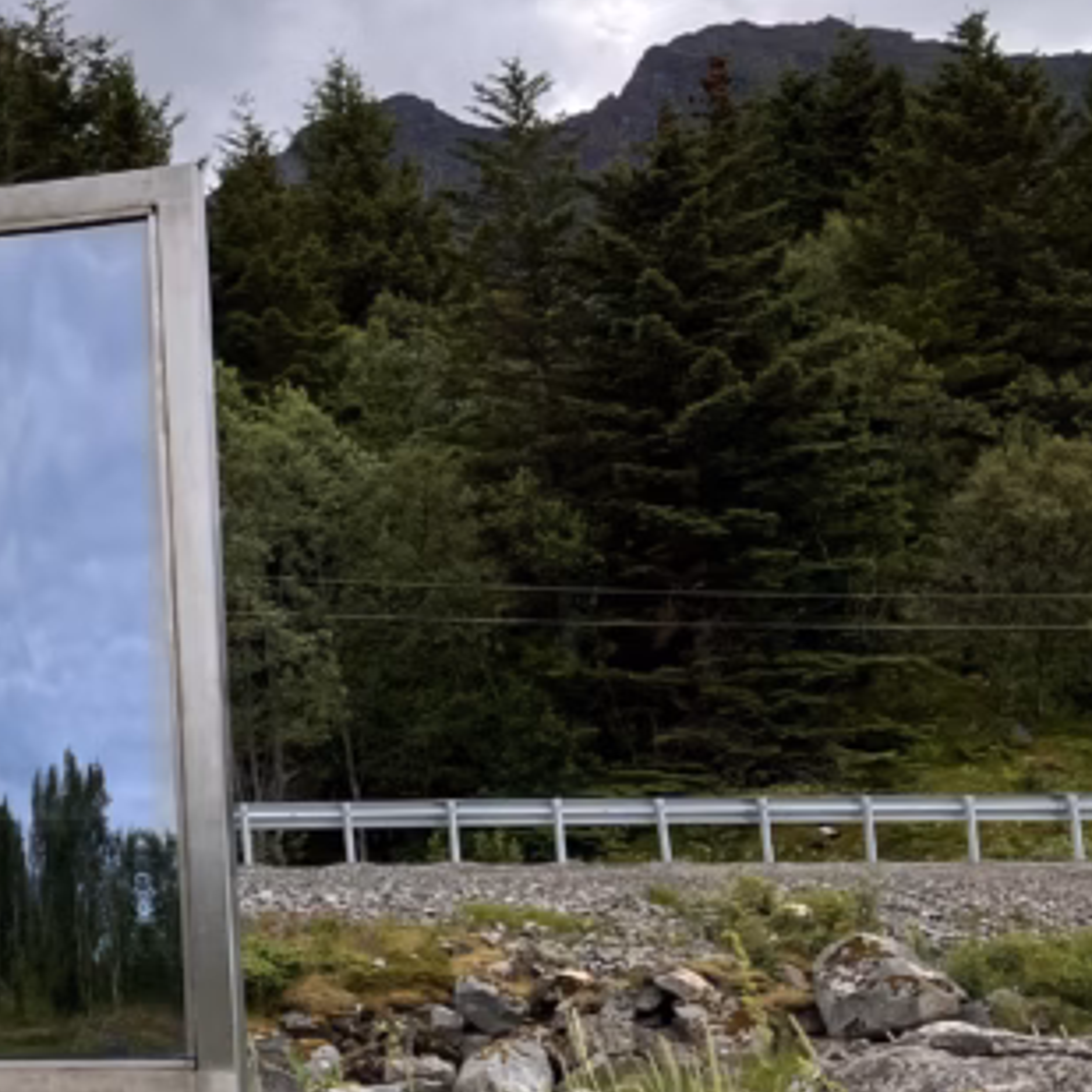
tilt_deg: +7.0
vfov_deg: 21.1
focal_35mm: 82
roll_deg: +1.2
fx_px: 2927
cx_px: -594
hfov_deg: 18.5
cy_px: 679
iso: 32
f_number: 1.8
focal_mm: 3.99
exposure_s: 1/1799
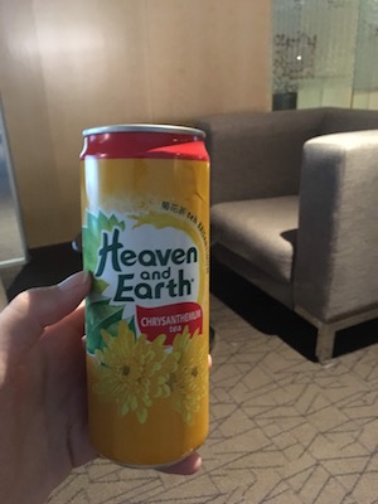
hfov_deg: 48.2
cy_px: 252
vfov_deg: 61.7
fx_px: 422
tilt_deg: -21.2
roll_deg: +2.5
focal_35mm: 29
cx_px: 189
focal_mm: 4.15
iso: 640
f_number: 2.2
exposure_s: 1/17
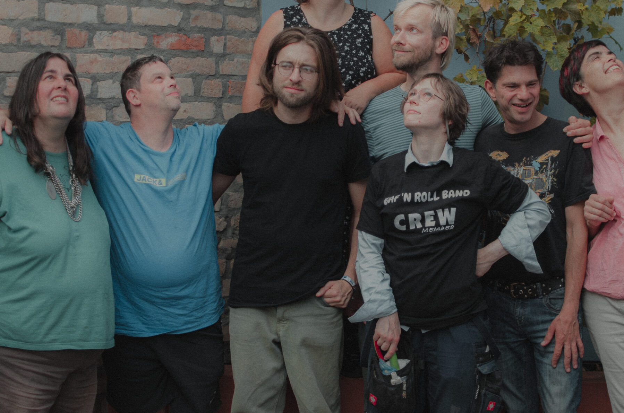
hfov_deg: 27.1
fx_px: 1292
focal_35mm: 75
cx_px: 322
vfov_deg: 18.1
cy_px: 149
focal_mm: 35
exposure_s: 1/100
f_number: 1.8
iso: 125
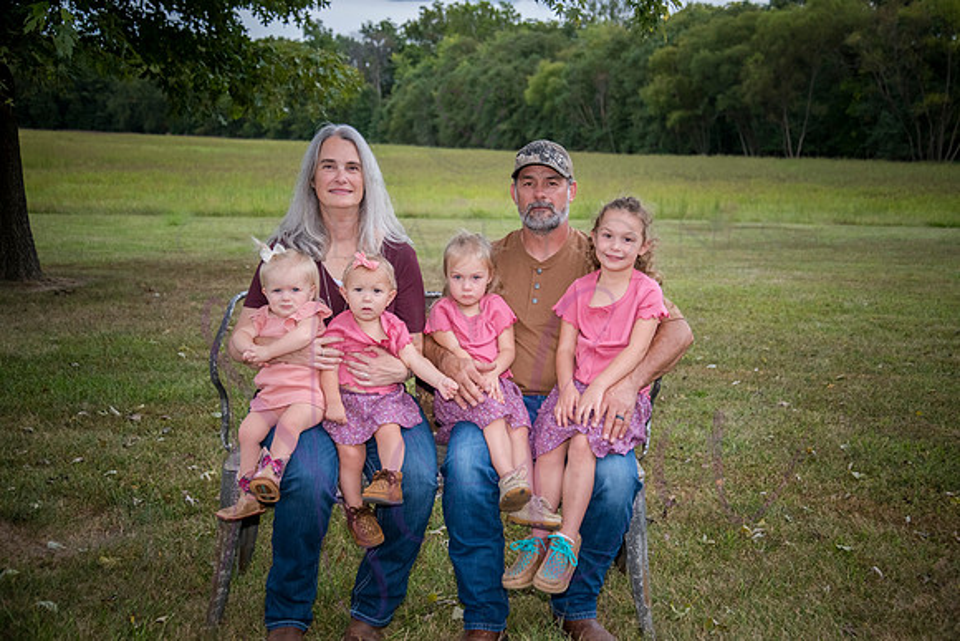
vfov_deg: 29.3
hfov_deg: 42.7
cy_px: 320
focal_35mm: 46
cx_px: 480
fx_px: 1227
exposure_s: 1/640
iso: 400
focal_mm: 46
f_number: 4.2
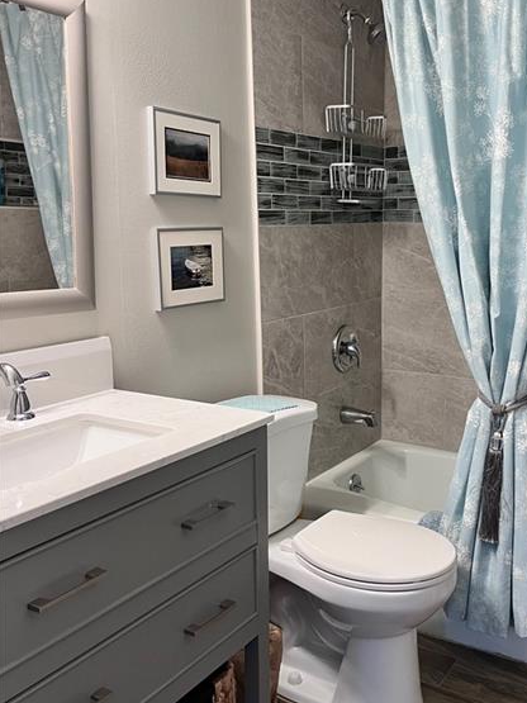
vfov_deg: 51.4
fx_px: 731
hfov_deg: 39.1
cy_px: 338
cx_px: 362
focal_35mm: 36
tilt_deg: -8.8
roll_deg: +0.8
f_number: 1.6
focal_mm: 5.1
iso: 100
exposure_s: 1/60
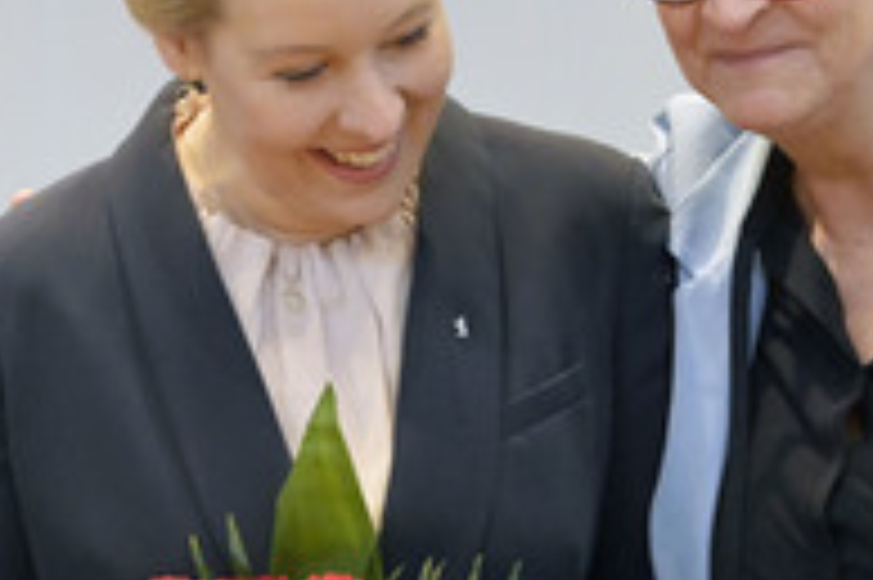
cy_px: 360
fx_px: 6518
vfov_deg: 5.1
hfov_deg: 7.7
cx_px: 263
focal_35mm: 269
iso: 10000
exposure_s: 1/320
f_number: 5.6
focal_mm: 116
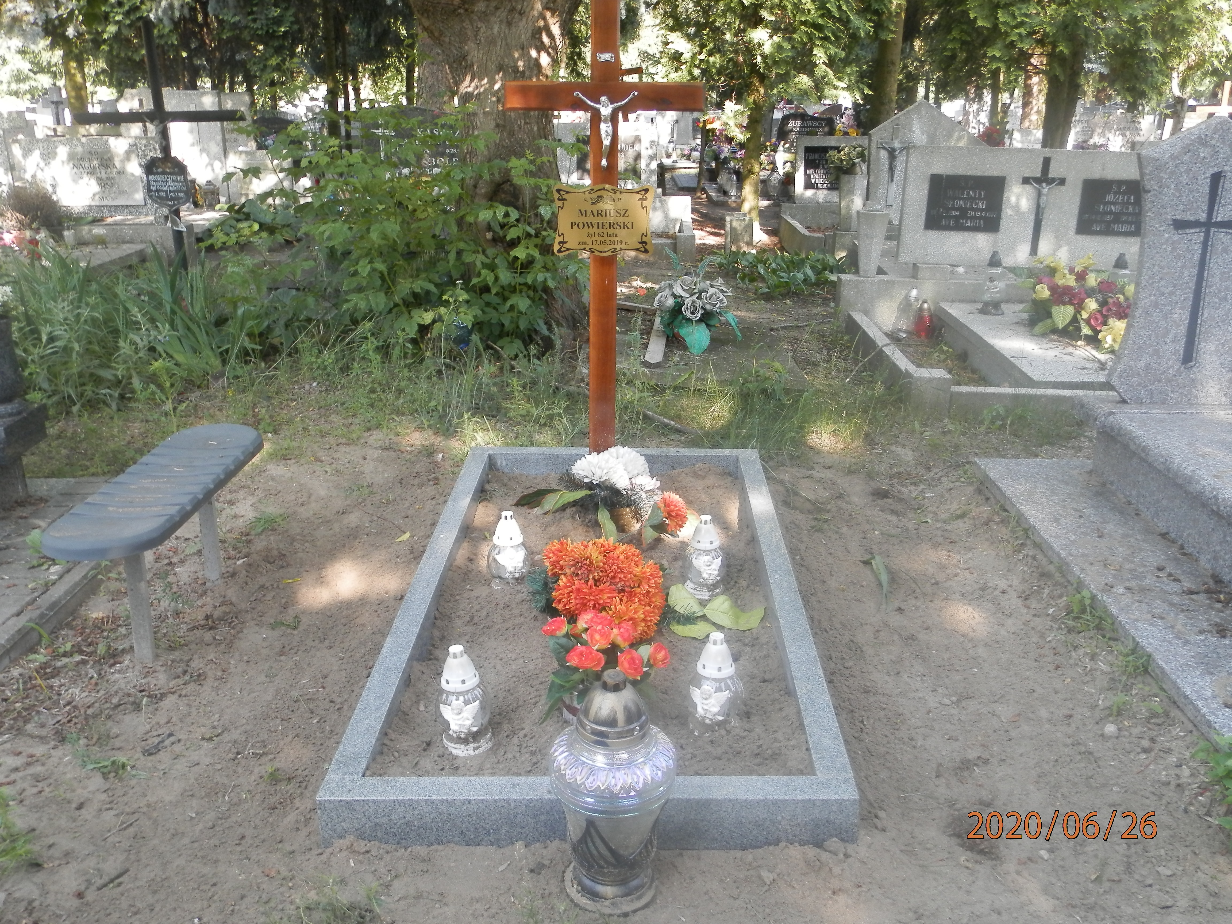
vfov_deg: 45.4
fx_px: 1103
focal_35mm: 31
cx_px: 616
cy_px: 462
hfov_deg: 58.4
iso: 125
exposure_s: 1/80
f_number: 3.2
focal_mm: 5.5
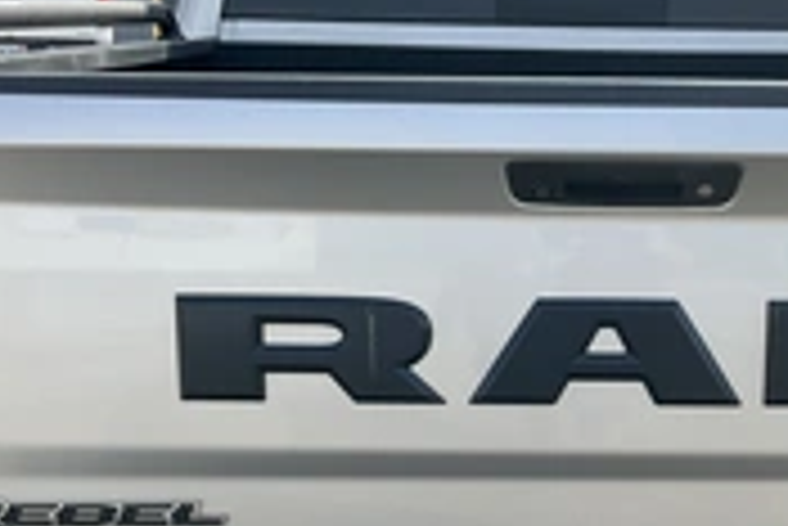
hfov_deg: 28.7
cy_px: 378
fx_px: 1512
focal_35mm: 69
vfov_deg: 19.7
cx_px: 603
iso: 25
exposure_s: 1/829
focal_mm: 3
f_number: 1.8
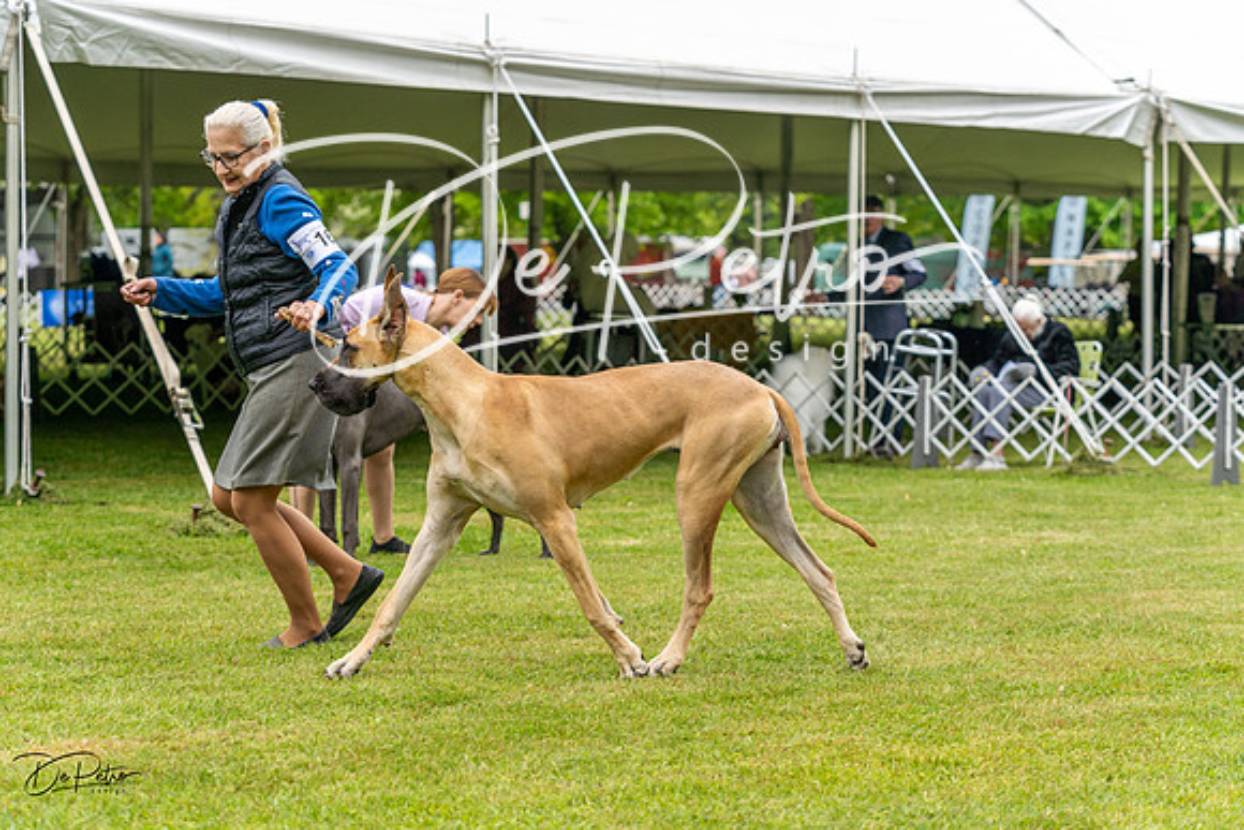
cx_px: 622
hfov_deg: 24.5
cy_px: 415
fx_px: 2869
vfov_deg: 16.5
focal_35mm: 83
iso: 400
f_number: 4
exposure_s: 1/800
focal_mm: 83
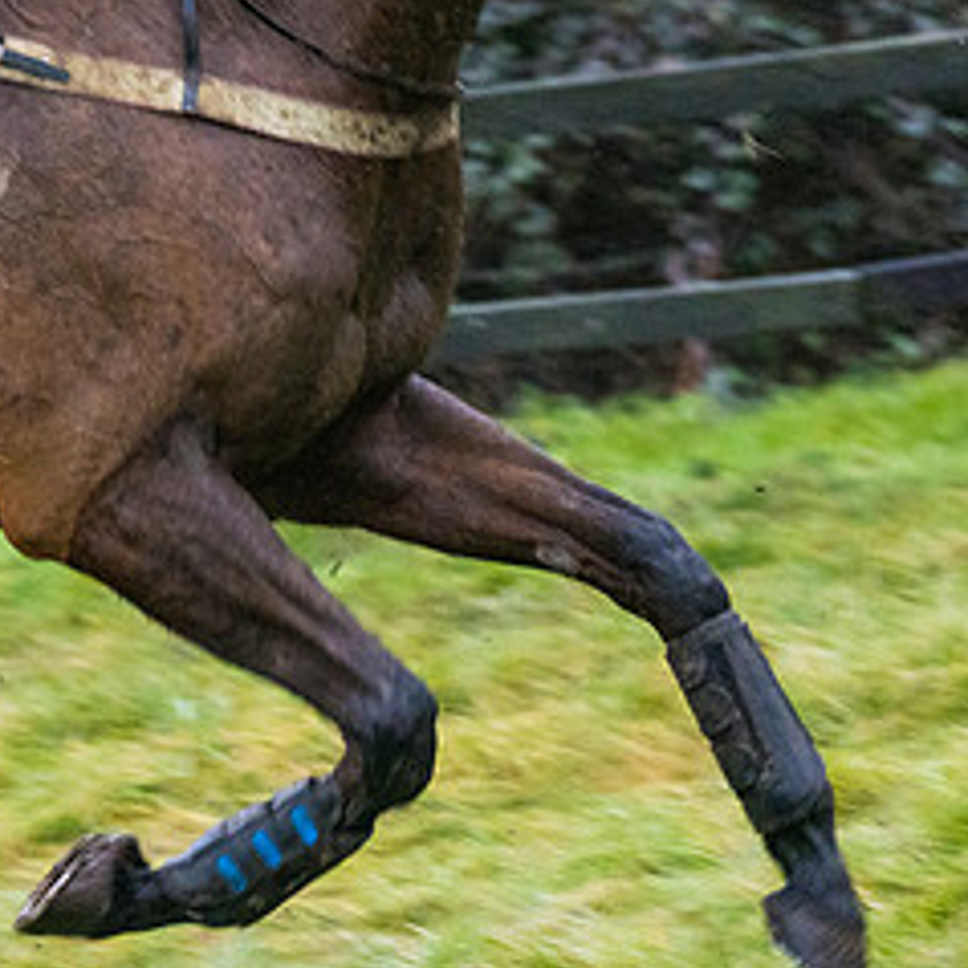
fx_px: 10314
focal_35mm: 326
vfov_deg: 5.4
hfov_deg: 5.3
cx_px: -256
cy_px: 277
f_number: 5
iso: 5000
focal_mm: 135
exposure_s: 1/500
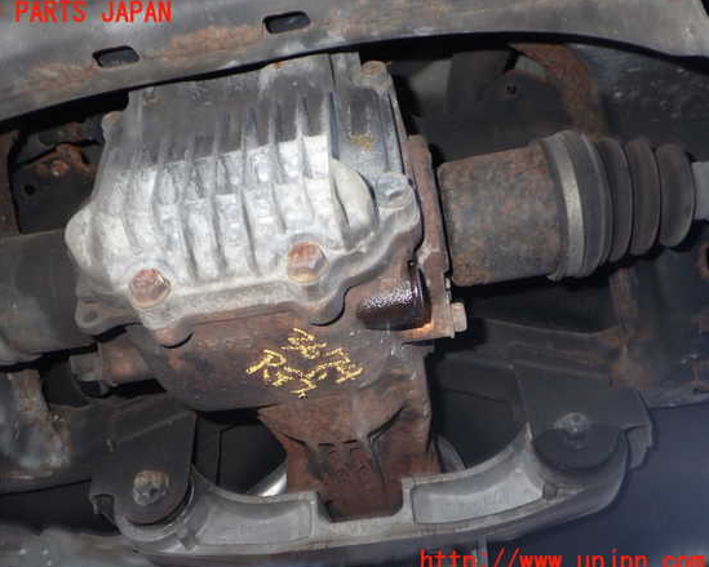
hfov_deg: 55.6
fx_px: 671
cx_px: 324
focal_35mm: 32
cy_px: 288
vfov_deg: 45.8
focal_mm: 5.4
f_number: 2.3
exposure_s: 1/30
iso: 200
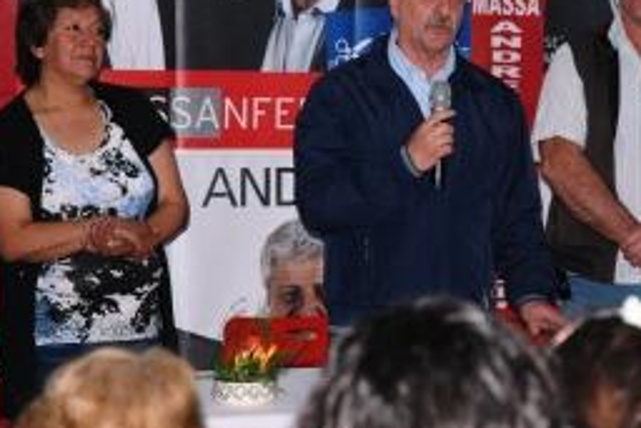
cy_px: 160
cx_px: 431
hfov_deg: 13.9
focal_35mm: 147
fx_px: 2619
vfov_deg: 9.3
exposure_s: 1/60
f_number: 4.5
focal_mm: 56
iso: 400
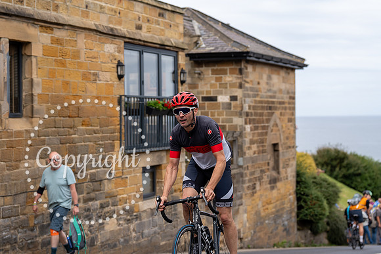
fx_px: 752
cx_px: 190
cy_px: 127
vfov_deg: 19.2
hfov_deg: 28.4
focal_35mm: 71
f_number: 3.5
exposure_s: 1/640
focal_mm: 70
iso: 100
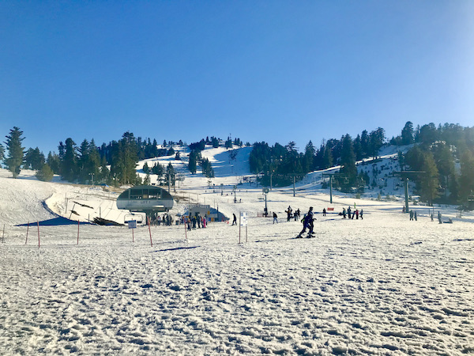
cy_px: 178
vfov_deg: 49.7
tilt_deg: +5.8
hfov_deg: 63.4
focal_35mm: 28
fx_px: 383
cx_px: 237
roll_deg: -0.4
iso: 20
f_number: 1.8
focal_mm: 3.99
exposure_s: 1/4367
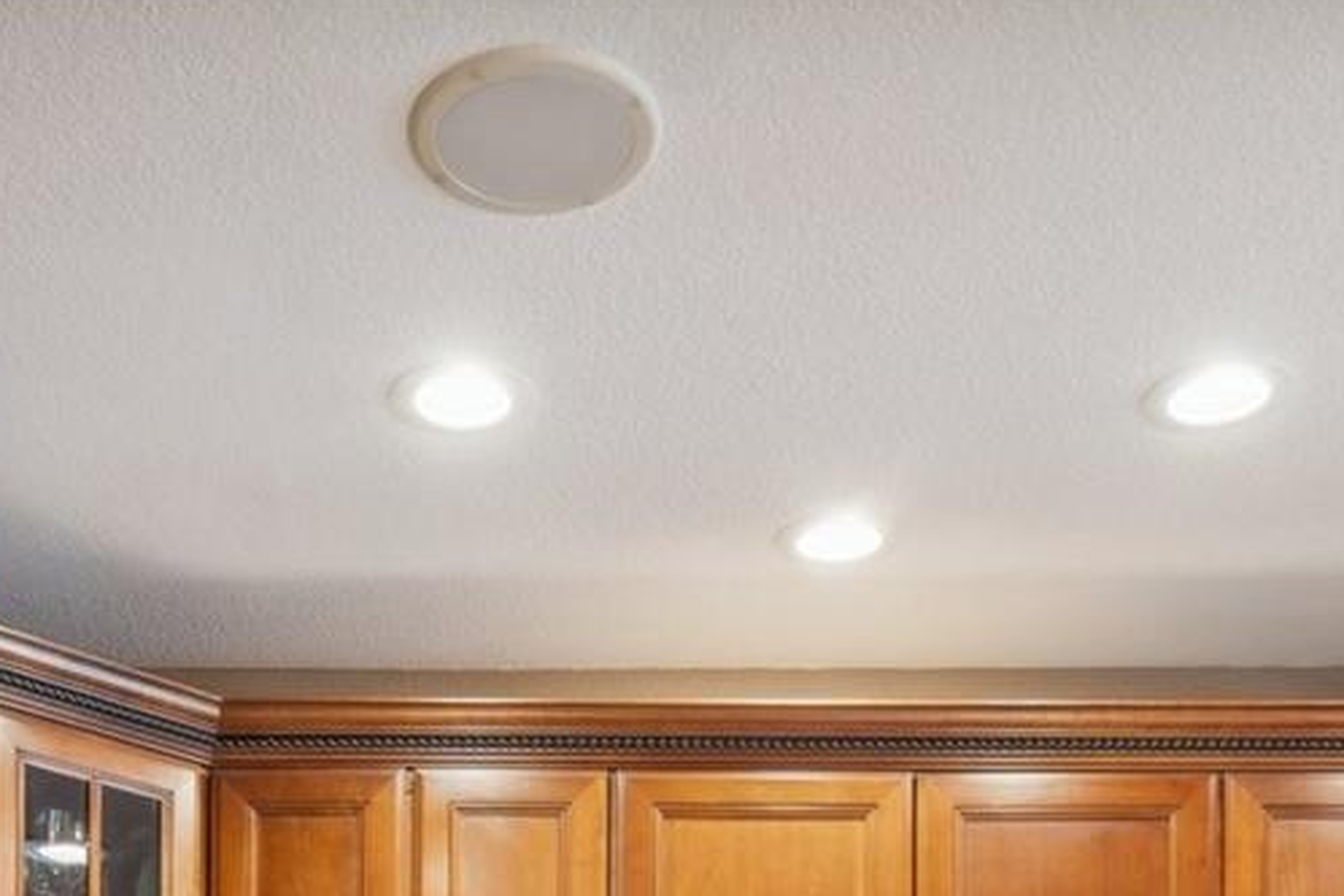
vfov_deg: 20.9
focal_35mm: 52
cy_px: 1447
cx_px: 513
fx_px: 1941
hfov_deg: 38.0
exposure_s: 1/15
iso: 100
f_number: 5.6
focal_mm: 16
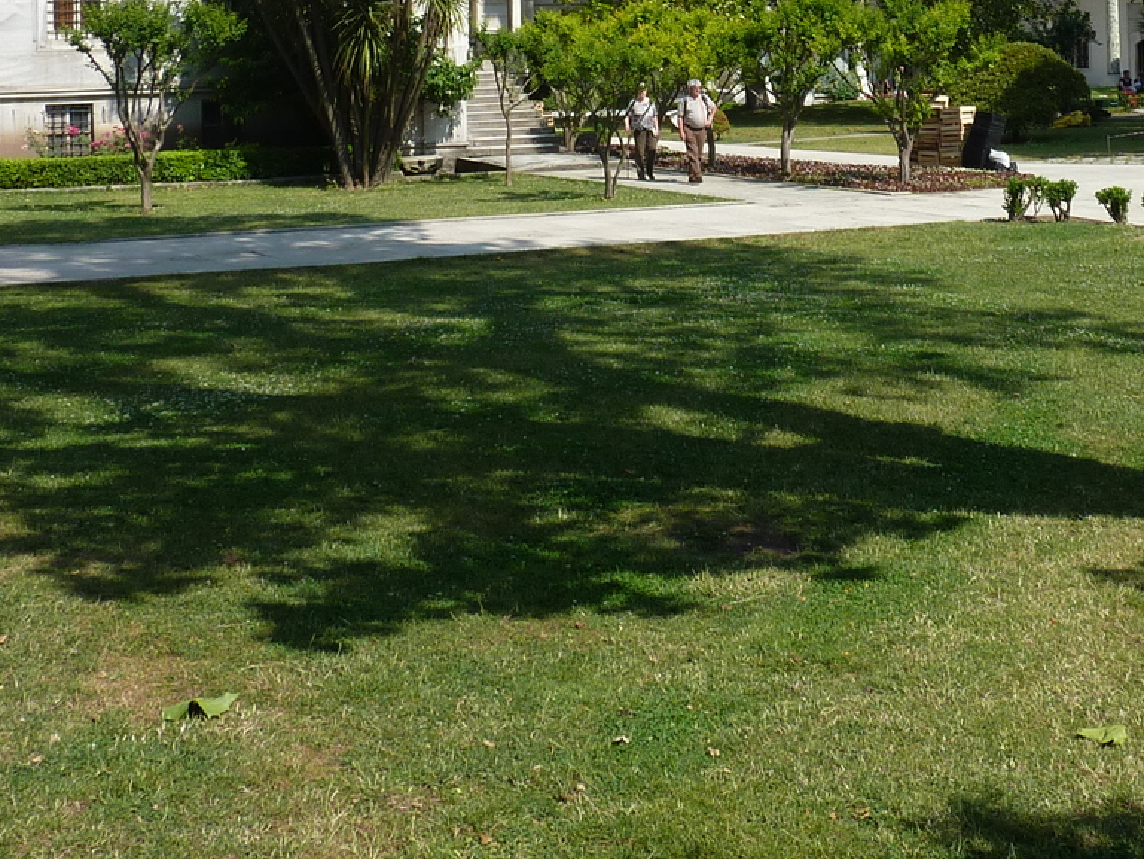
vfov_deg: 26.5
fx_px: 1719
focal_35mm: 52
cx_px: 759
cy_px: -6
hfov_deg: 36.5
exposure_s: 1/500
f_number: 4.5
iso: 80
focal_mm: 4.1
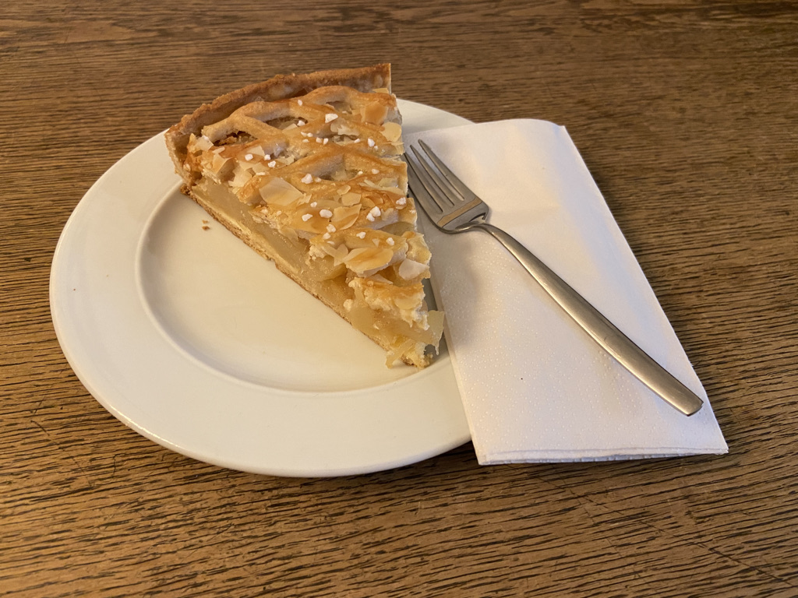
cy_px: 299
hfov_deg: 67.3
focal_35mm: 26
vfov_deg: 53.1
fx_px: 599
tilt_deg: -50.4
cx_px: 399
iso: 320
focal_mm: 4.25
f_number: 1.8
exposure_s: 1/50
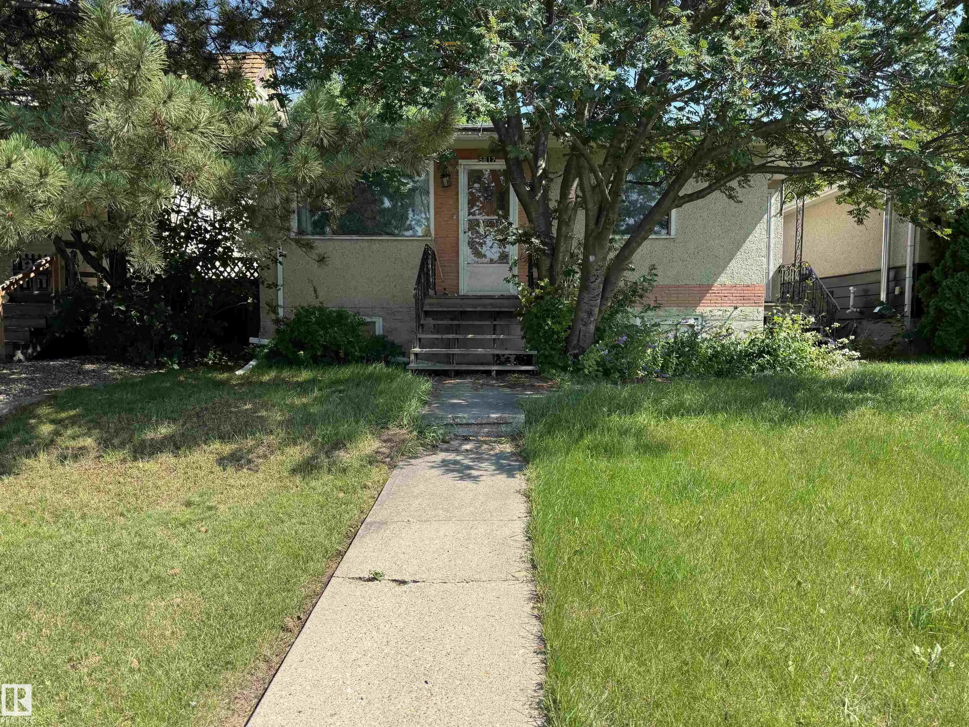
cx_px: 484
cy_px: 364
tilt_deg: -2.6
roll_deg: +0.5
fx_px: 672
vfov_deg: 56.8
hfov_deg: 71.6
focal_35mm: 24
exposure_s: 1/1597
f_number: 1.78
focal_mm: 6.76
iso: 80
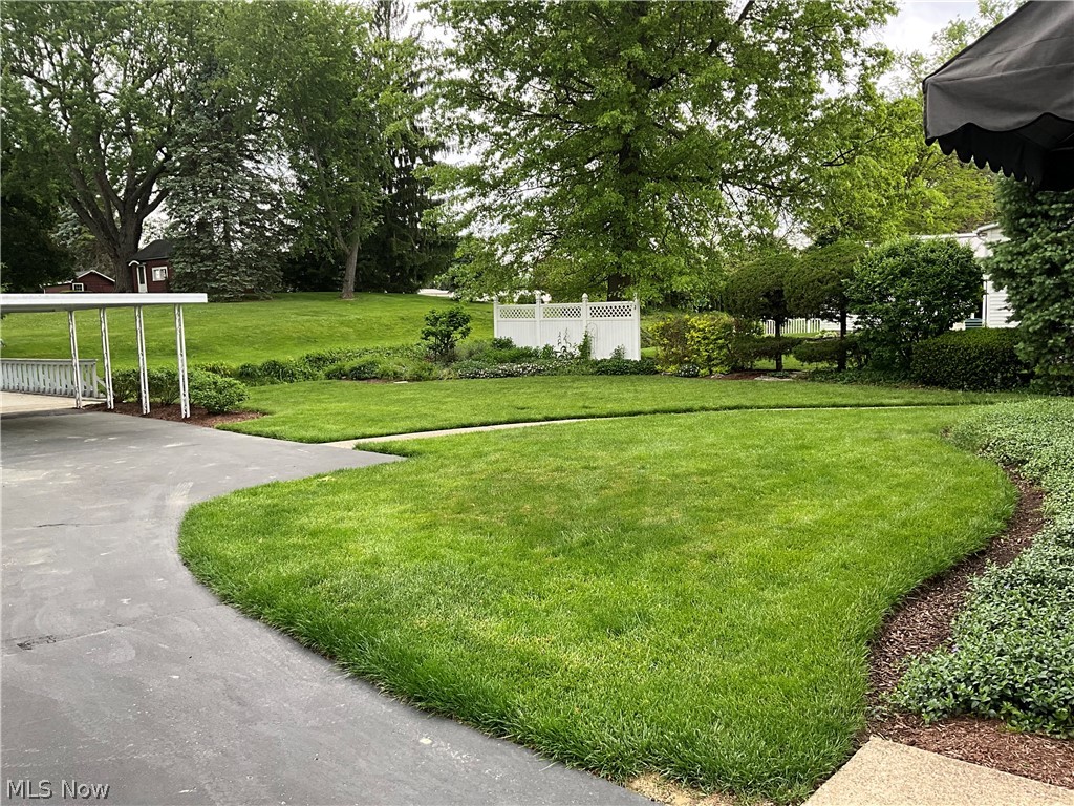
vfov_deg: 48.2
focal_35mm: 29
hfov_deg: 61.7
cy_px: 403
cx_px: 537
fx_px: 900
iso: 32
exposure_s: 1/122
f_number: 1.8
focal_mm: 3
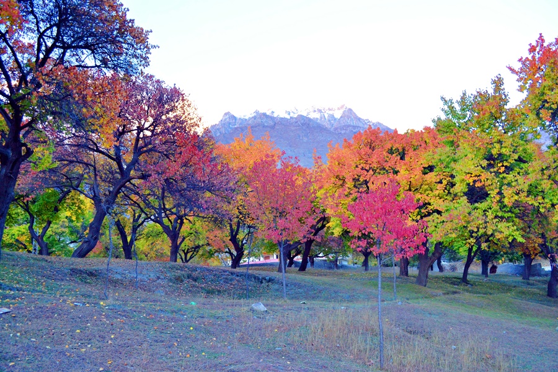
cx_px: 279
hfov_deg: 67.4
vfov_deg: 47.9
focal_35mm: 27
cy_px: 186
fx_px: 418
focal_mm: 18
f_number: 5
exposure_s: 1/60
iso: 800
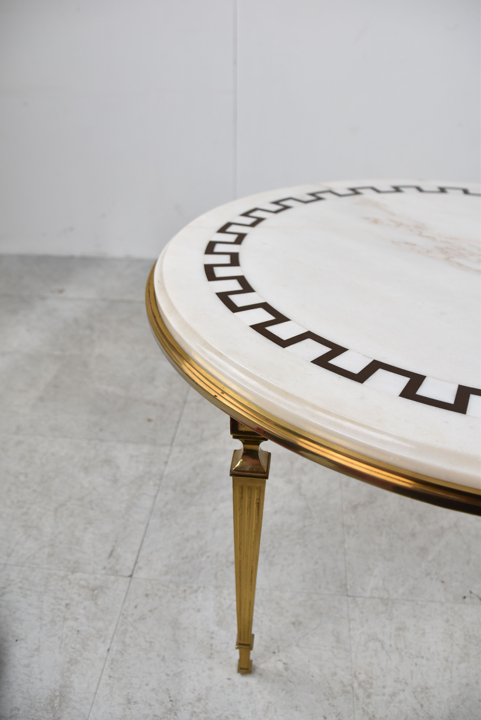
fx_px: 631
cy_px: 360
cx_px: 240
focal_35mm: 32
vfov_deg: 59.5
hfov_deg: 41.7
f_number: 3.5
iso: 250
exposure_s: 1/40
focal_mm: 21
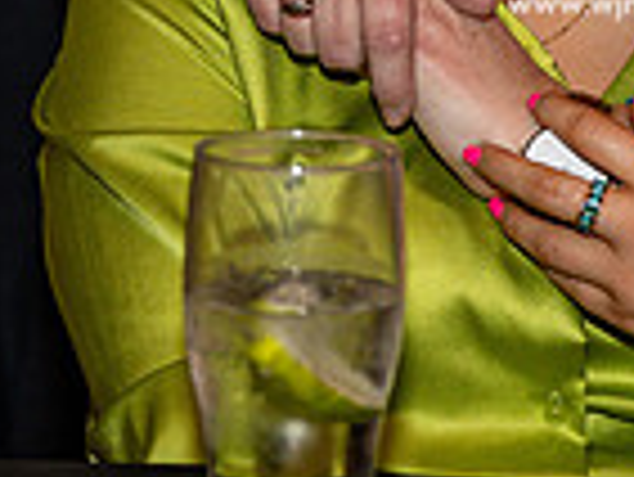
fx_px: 3831
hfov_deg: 9.4
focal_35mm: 209
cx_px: 670
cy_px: -182
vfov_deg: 7.0
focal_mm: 53
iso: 500
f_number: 3.2
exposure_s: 1/125
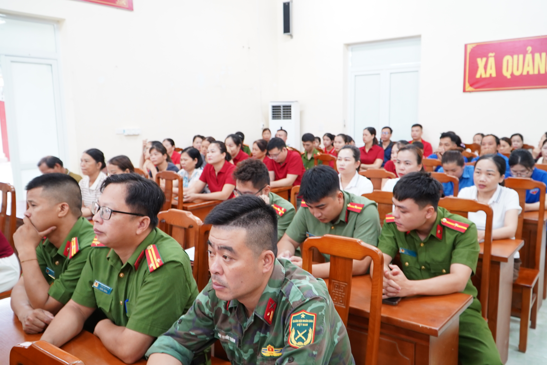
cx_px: 274
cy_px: 182
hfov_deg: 65.5
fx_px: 425
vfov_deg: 46.4
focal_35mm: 28
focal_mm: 19
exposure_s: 1/30
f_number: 4
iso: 800
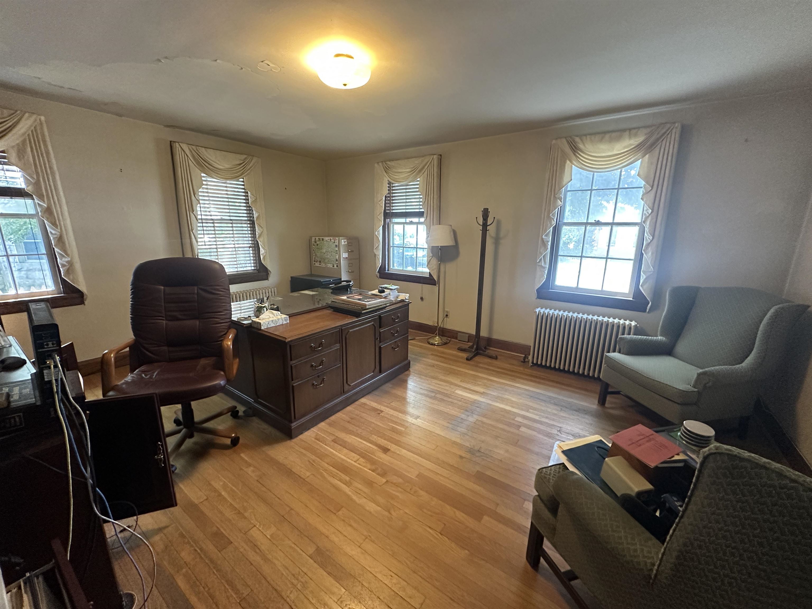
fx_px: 328
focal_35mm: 14
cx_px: 406
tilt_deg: -12.0
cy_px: 304
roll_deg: -1.3
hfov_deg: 102.1
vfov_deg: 85.7
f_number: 2.2
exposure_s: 1/60
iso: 400
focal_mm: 2.22
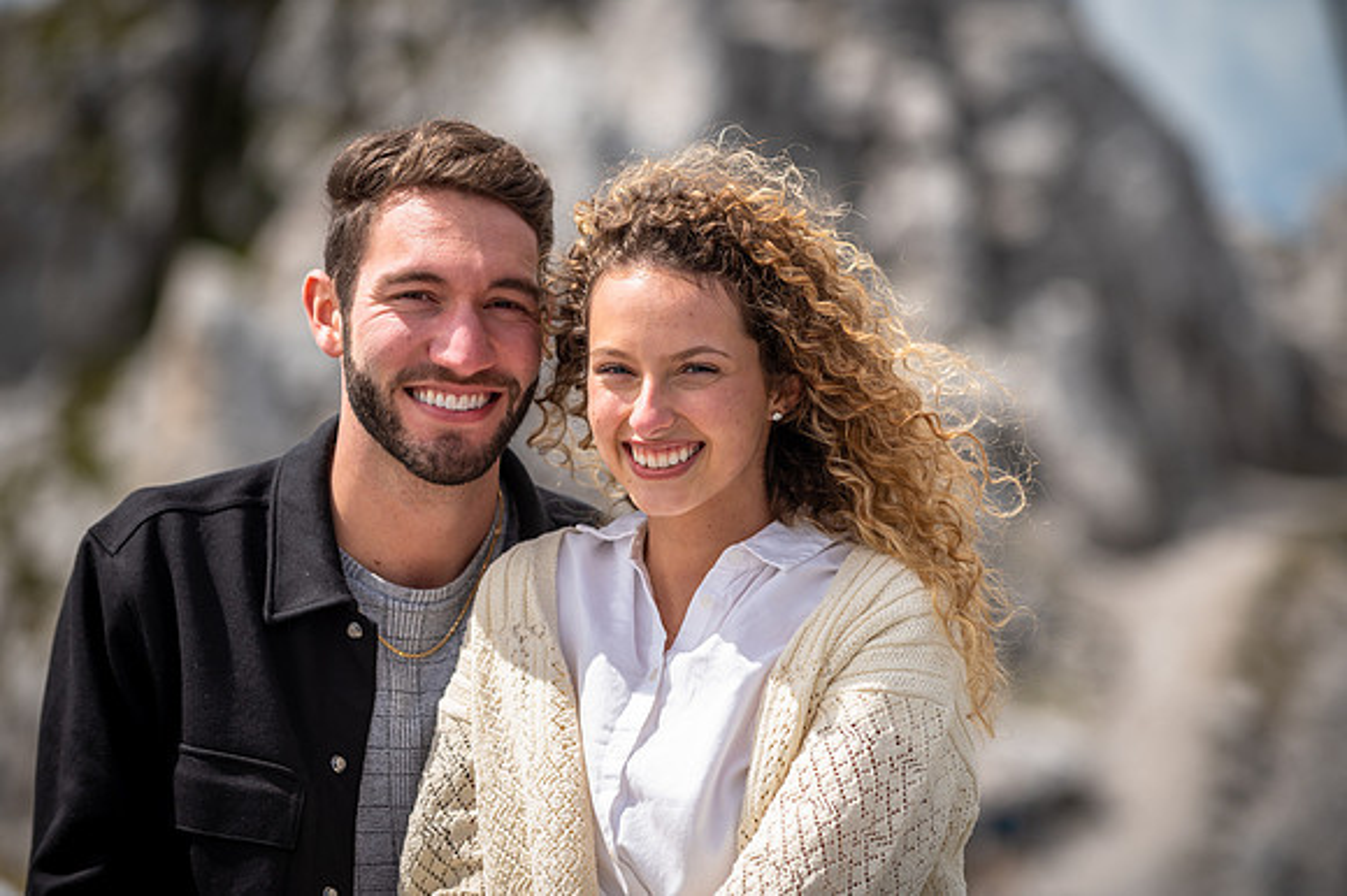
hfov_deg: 11.8
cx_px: 674
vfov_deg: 7.8
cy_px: 448
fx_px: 6544
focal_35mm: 175
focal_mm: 175
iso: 100
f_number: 4
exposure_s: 1/1250
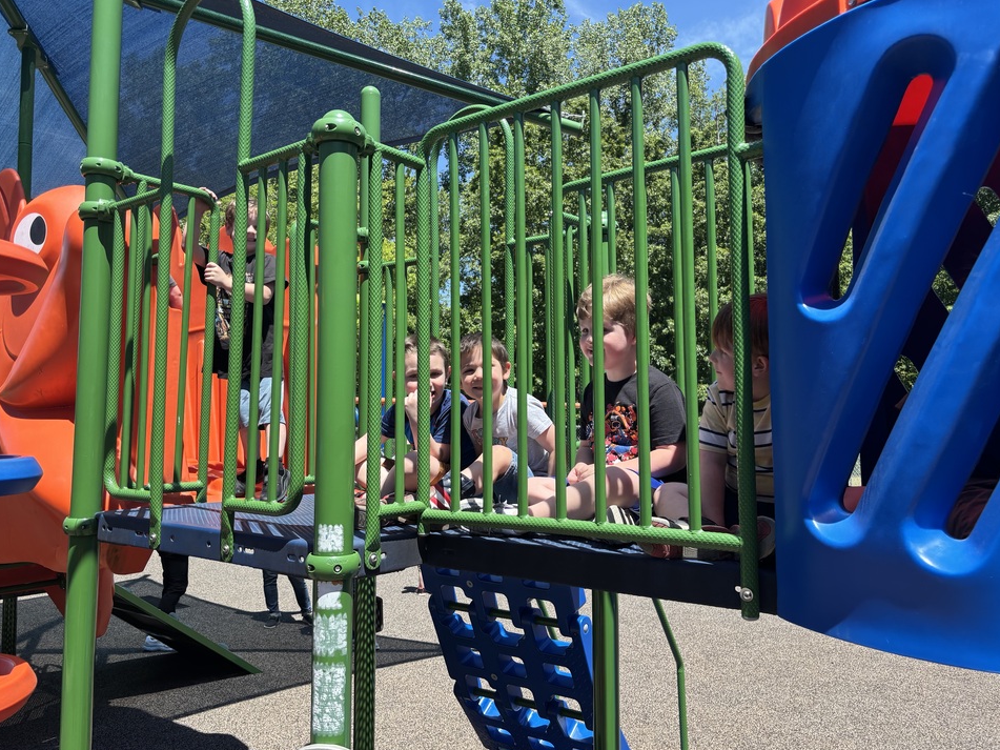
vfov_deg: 49.7
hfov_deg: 63.5
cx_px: 499
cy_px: 370
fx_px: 809
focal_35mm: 28
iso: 50
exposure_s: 1/1311
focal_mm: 5.96
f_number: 1.6
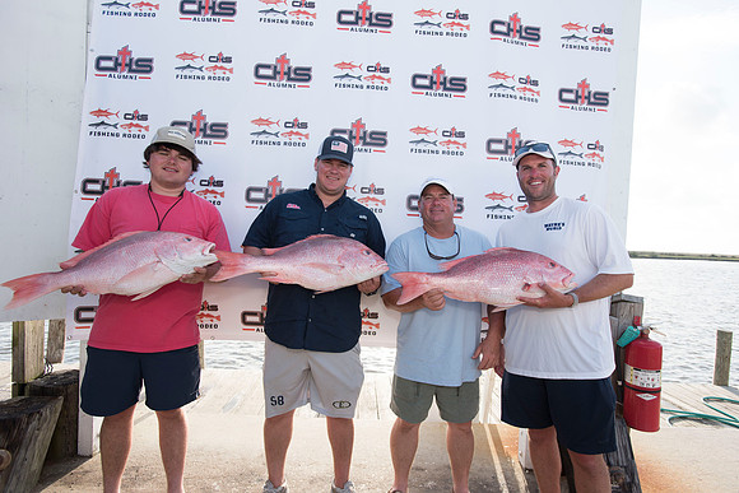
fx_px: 411
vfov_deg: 62.0
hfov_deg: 84.0
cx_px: 370
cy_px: 246
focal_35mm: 20
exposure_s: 1/640
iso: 250
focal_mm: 20
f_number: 4.5
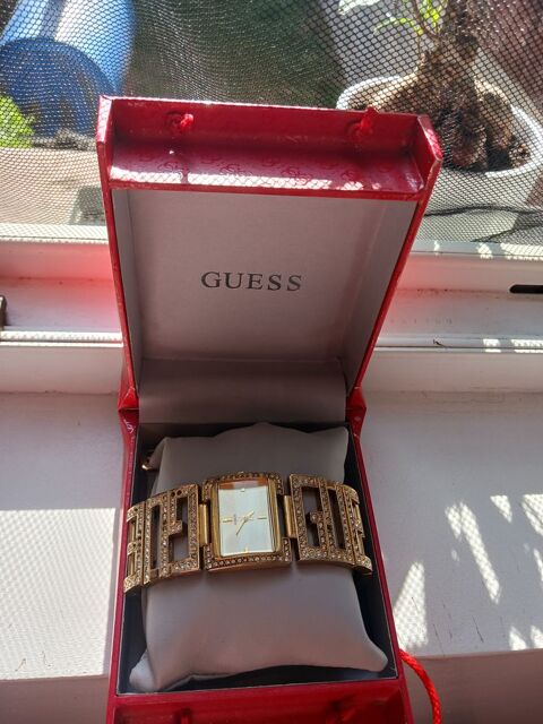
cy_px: 362
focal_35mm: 27
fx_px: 565
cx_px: 272
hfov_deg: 51.4
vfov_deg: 65.3
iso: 25
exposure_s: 1/100
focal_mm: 4
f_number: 1.8
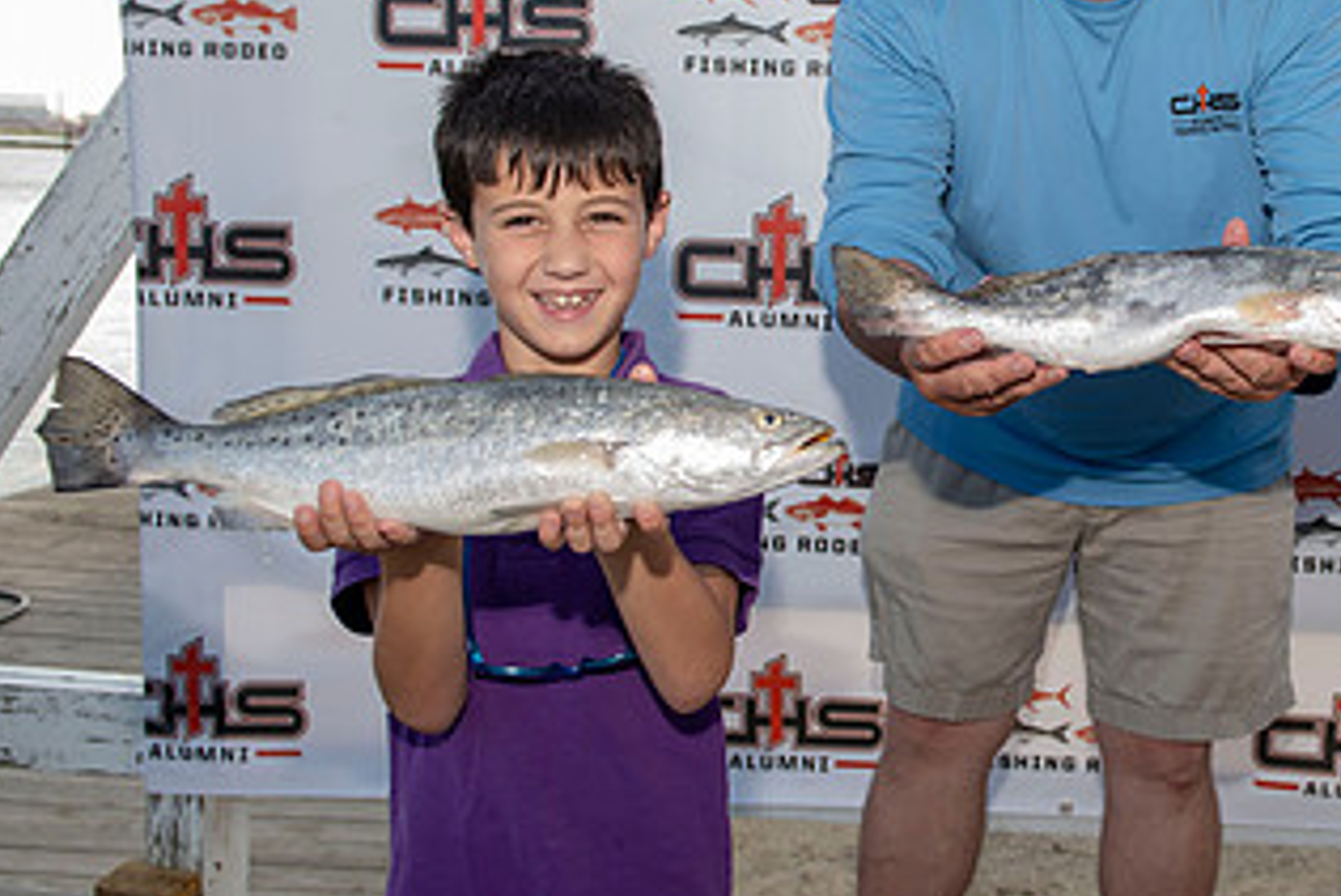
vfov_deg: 30.4
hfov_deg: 42.5
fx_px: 1640
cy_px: 318
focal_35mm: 44
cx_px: 1074
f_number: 5
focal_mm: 24
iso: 50
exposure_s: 1/160
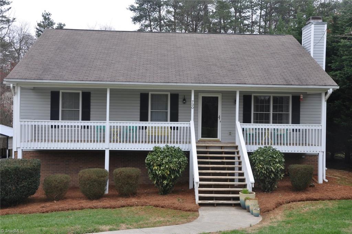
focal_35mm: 48
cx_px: 176
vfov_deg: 28.0
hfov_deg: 41.2
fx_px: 469
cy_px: 117
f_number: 10
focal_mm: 32
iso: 200
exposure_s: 1/100
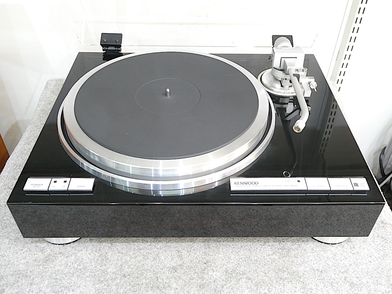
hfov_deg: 55.4
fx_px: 374
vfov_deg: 42.9
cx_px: 196
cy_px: 147
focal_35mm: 33
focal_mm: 5.8
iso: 200
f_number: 3.6
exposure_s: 1/13
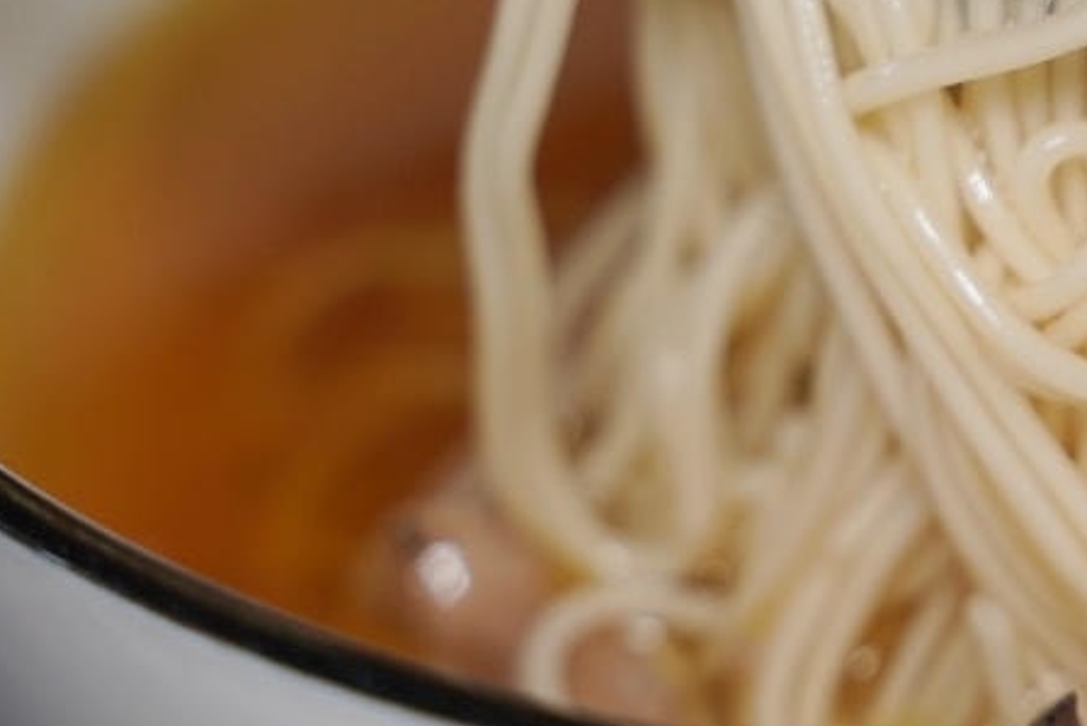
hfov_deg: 10.1
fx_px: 6071
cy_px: -53
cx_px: 1230
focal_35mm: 201
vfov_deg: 6.8
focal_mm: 75
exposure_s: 1/80
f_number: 4
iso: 160
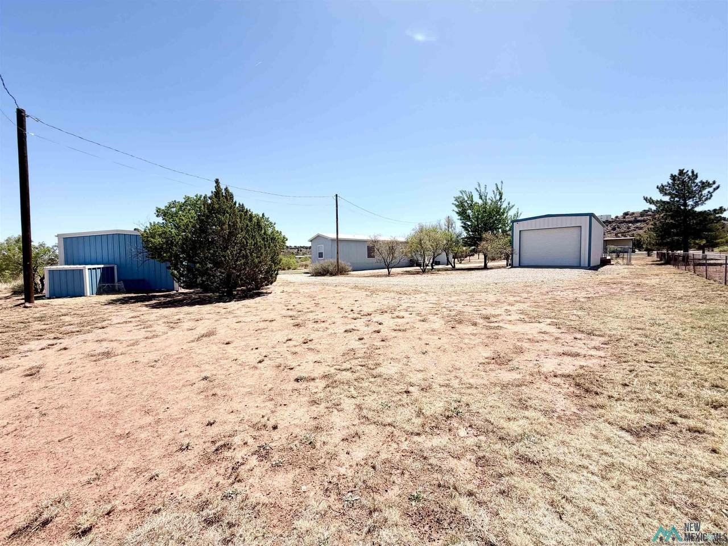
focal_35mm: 14
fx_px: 294
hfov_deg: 102.1
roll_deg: +0.1
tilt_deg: -2.0
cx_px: 364
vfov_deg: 85.7
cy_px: 273
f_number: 2.2
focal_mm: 2.22
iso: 20
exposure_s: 1/914
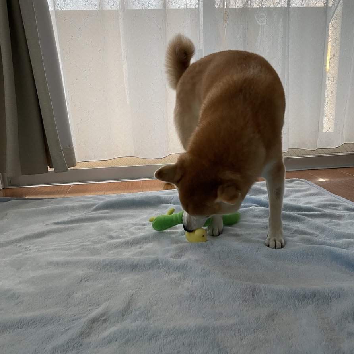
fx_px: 359
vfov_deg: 52.3
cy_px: 205
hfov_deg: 52.5
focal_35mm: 31
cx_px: 179
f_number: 1.6
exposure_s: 1/74
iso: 125
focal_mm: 4.2
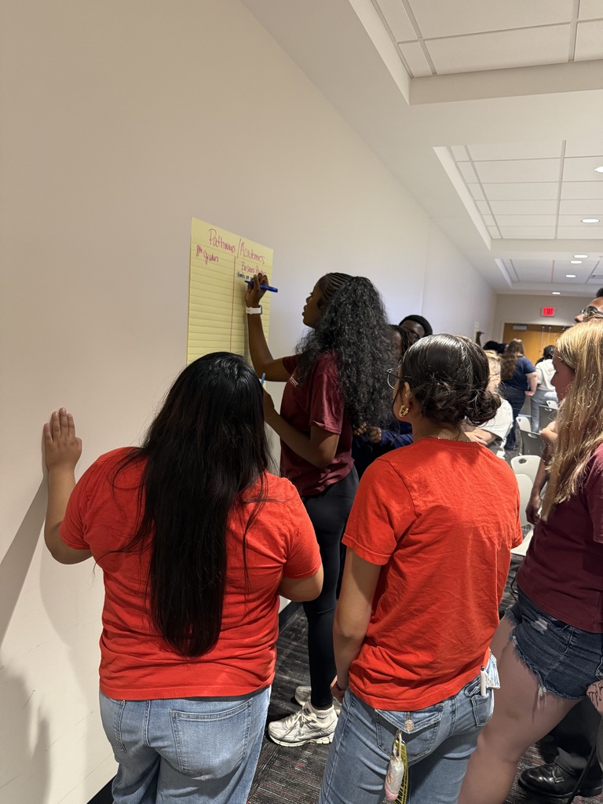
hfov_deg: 56.8
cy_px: 402
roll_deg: -4.5
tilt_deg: -7.3
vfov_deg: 71.6
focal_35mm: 24
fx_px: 557
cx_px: 302
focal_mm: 6.76
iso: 500
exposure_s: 1/60
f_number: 1.78
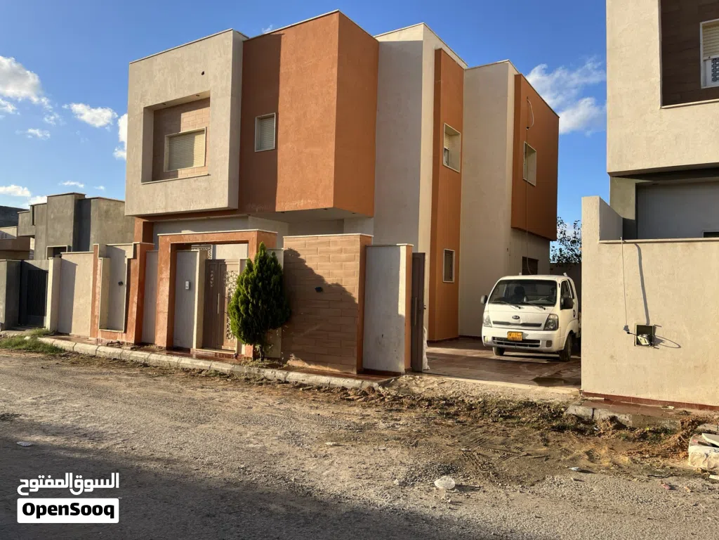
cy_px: 270
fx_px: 540
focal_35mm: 26
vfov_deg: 53.1
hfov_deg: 67.3
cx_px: 360
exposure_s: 1/1992
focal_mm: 5.1
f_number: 1.6
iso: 50
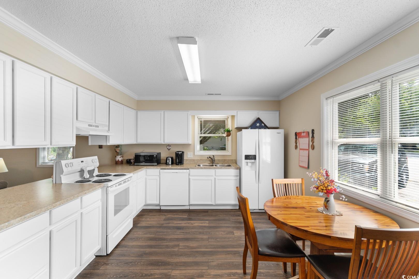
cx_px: 210
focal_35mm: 15
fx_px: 175
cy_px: 140
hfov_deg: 100.4
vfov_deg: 77.3
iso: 100
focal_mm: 10
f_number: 4.5
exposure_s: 1/30
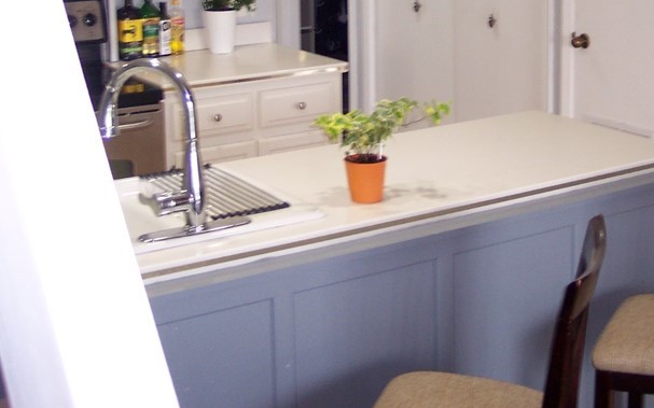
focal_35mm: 68
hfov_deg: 29.9
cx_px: 465
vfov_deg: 18.6
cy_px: -2
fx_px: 1212
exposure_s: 1/60
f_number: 2.8
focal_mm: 8
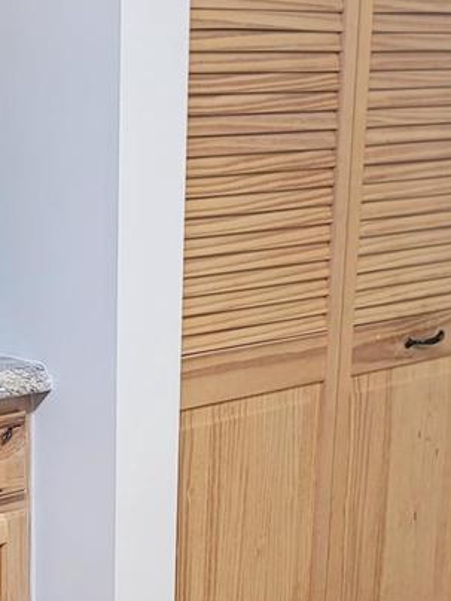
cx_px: 83
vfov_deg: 20.2
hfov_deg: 15.5
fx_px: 1650
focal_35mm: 95
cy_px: 559
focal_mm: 7
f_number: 1.8
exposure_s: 1/40
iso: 200
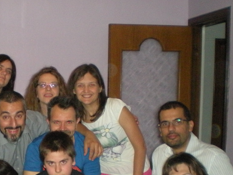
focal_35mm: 81
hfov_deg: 23.4
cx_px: 17
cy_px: 157
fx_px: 545
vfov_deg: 17.9
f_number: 3.1
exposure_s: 1/60
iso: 457
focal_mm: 6.3
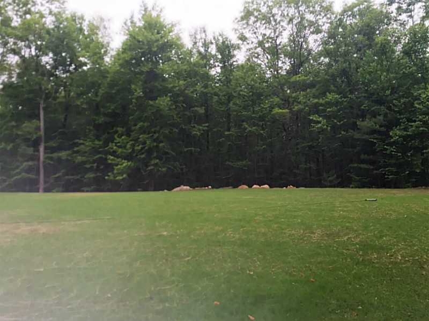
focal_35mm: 29
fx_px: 359
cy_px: 160
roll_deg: +1.6
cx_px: 214
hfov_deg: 61.7
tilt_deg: +0.5
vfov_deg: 48.2
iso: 32
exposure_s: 1/120
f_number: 2.2
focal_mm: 4.15
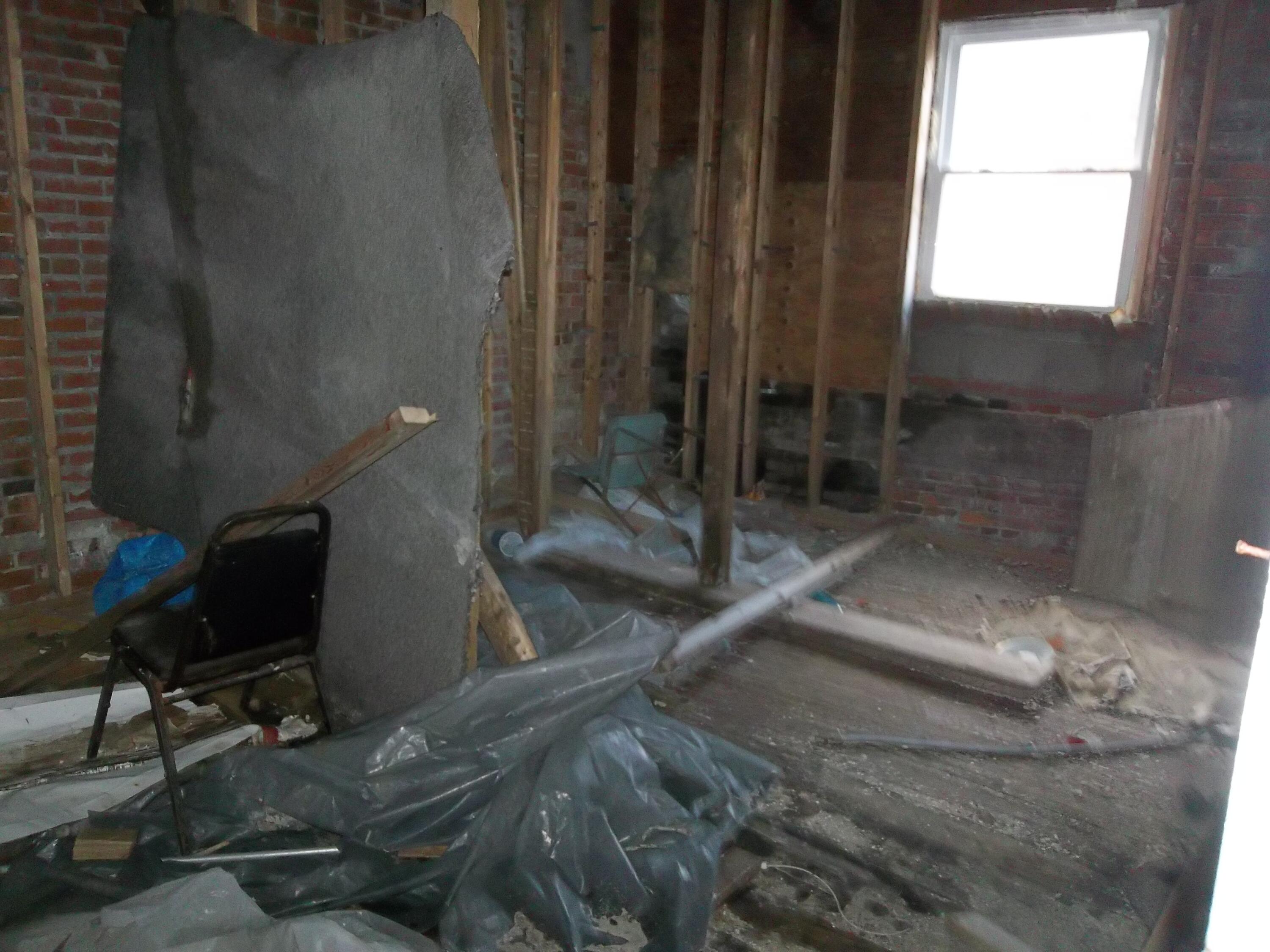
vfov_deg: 51.4
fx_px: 991
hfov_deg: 65.3
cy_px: 476
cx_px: 635
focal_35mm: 27
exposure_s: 1/30
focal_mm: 4.9
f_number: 3.5
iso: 320
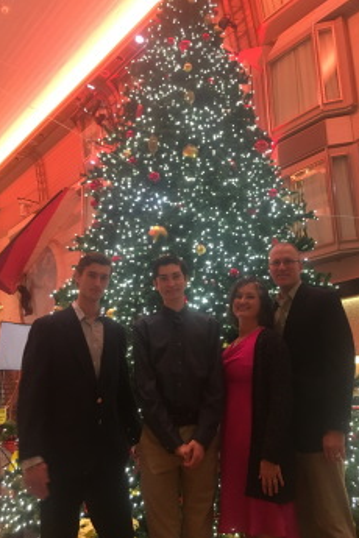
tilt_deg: +16.1
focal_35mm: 32
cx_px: 208
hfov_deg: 41.0
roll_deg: +3.5
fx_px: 479
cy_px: 260
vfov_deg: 58.7
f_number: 2.2
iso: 200
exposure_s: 1/15
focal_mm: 4.15
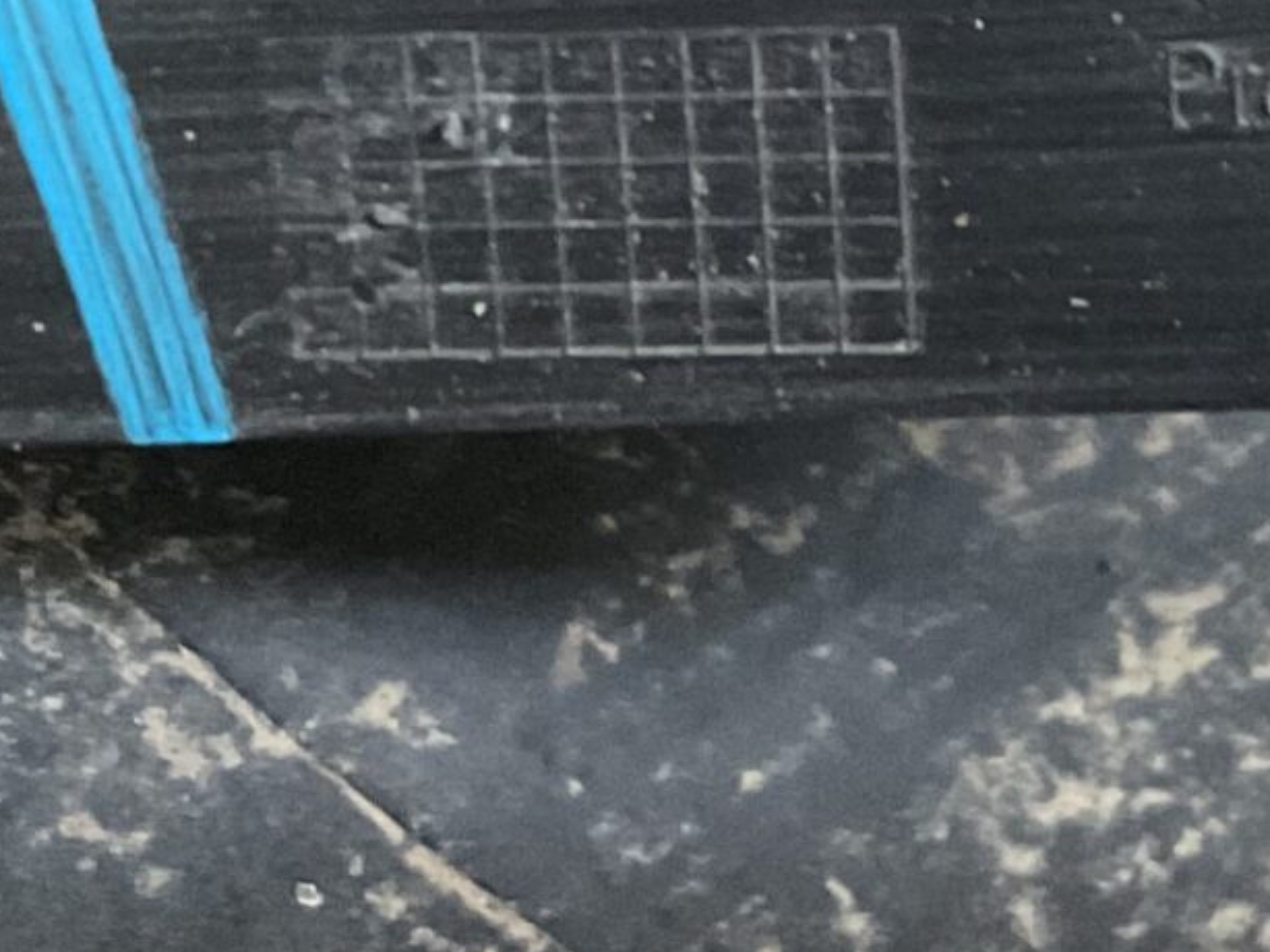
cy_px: -350
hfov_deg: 16.2
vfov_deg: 11.8
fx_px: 4438
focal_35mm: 121
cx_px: 978
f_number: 1.8
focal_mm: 3
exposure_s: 1/30
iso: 320
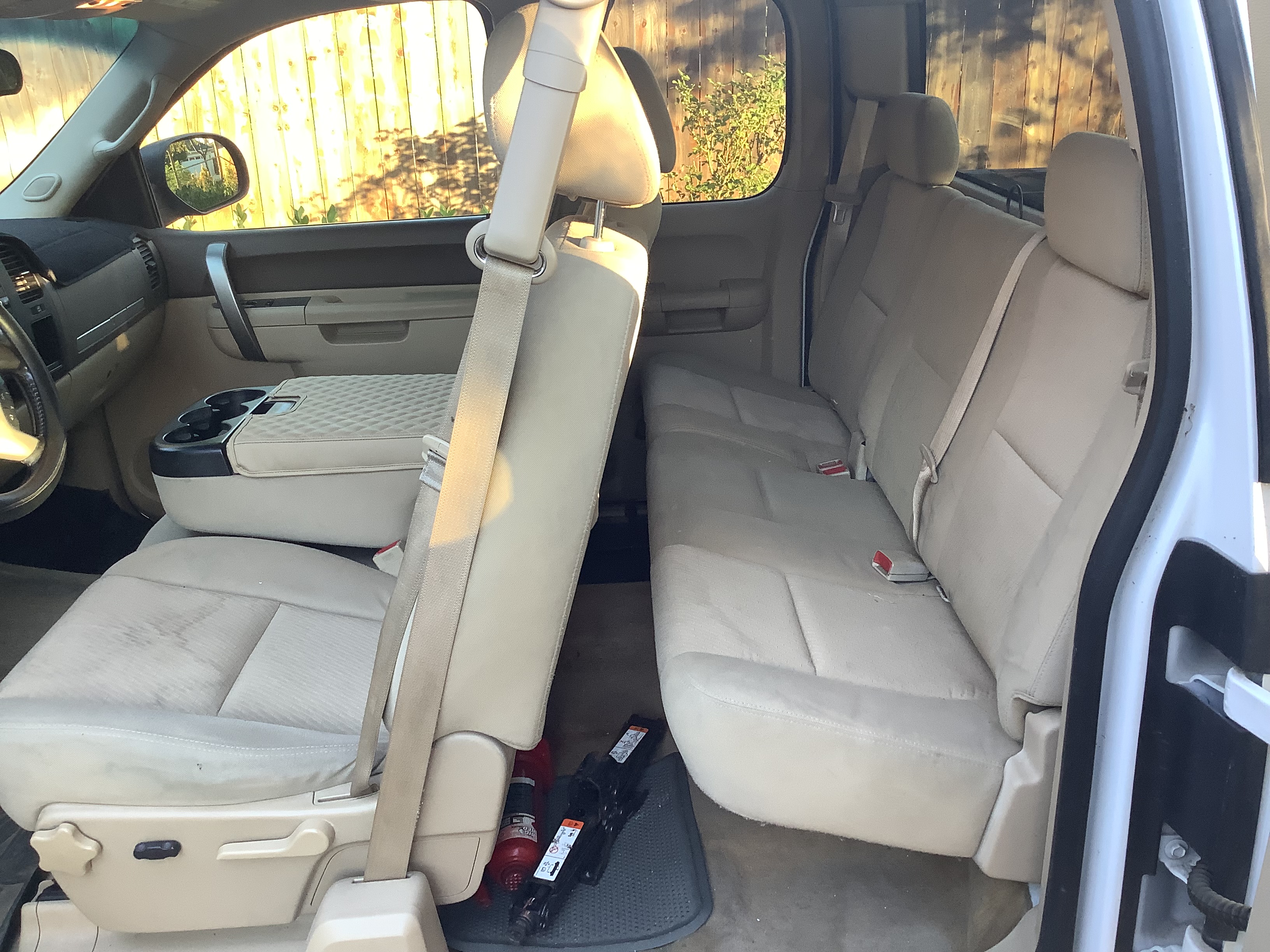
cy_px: 476
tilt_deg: -17.1
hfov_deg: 58.4
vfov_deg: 45.4
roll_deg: +0.8
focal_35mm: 31
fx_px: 1137
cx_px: 635
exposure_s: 1/60
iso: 64
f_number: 2.4
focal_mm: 3.3
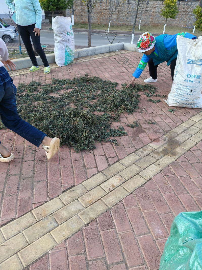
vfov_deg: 67.3
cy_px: 135
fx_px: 202
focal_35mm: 26
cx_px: 101
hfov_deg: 53.1
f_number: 1.8
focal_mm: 4.84
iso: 80
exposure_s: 1/262
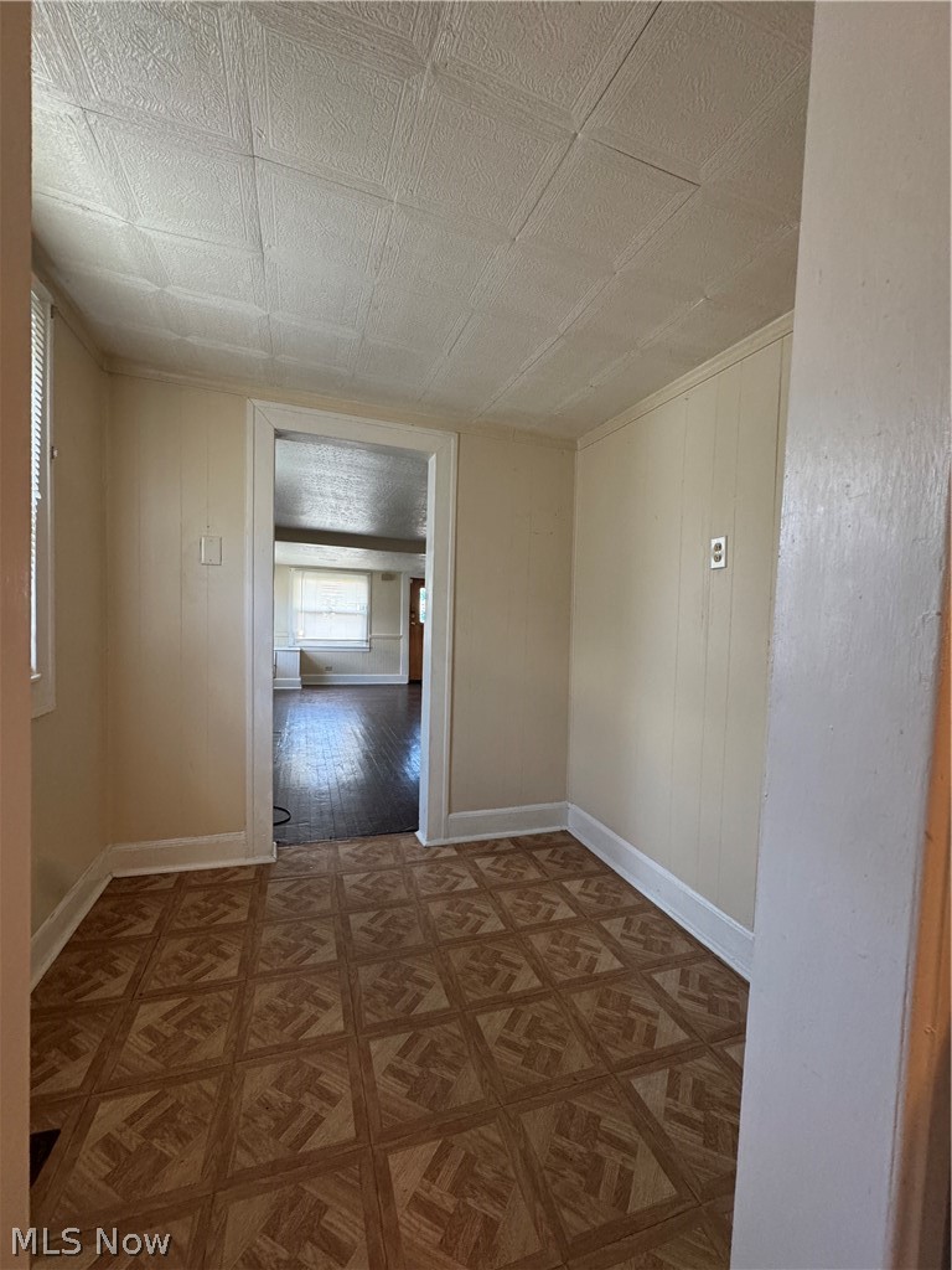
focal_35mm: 14
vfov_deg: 102.1
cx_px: 476
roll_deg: -1.9
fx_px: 513
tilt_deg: -1.9
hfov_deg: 85.7
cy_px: 635
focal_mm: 2.22
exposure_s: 1/60
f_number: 2.2
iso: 320
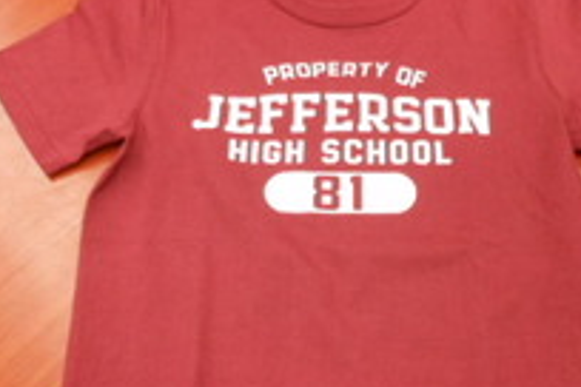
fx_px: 807
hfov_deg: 39.4
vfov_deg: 26.9
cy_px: 255
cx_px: 350
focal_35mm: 50
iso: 400
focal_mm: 5
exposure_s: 1/25
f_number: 3.7
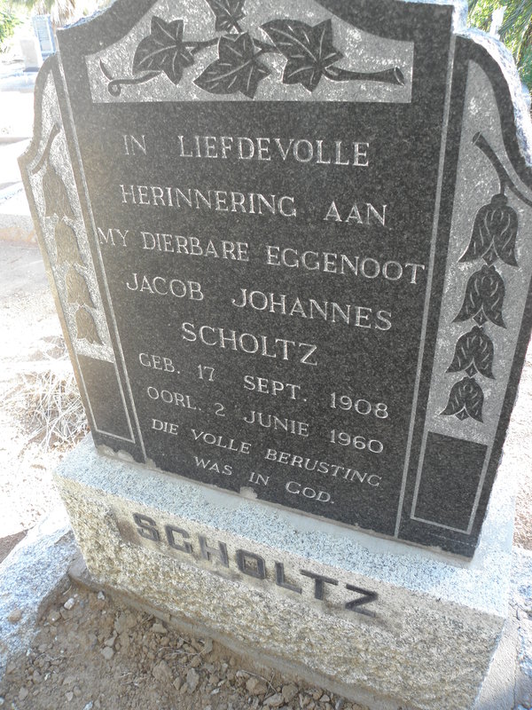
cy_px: 355
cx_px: 266
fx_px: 533
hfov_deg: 53.1
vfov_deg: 67.3
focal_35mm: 26
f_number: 2.8
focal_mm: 4.6
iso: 64
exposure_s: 1/30
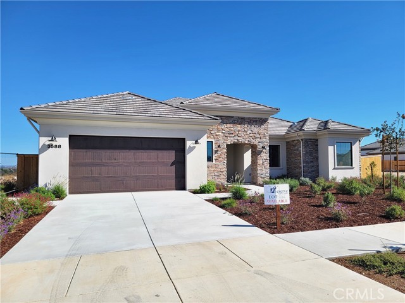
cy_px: 152
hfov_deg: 71.6
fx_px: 281
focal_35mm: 24
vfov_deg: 56.8
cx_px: 202
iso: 16
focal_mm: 6.7
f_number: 1.8
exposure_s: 1/1361
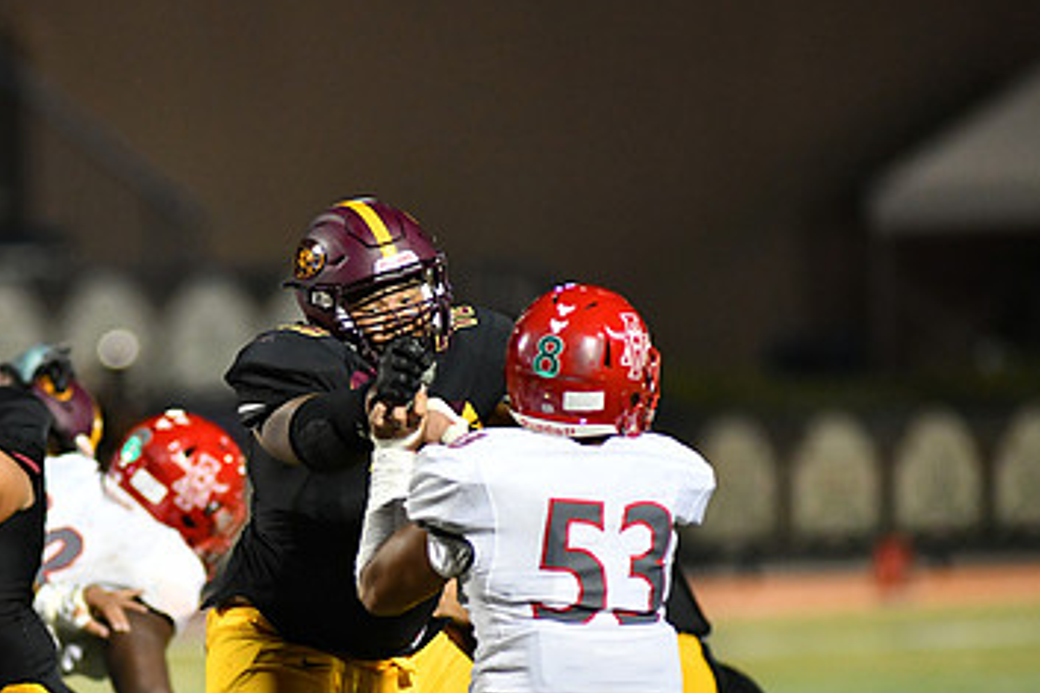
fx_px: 14235
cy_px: 535
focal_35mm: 493
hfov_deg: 4.2
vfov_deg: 2.8
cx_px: 218
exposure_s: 1/1000
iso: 4000
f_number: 2.8
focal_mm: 300
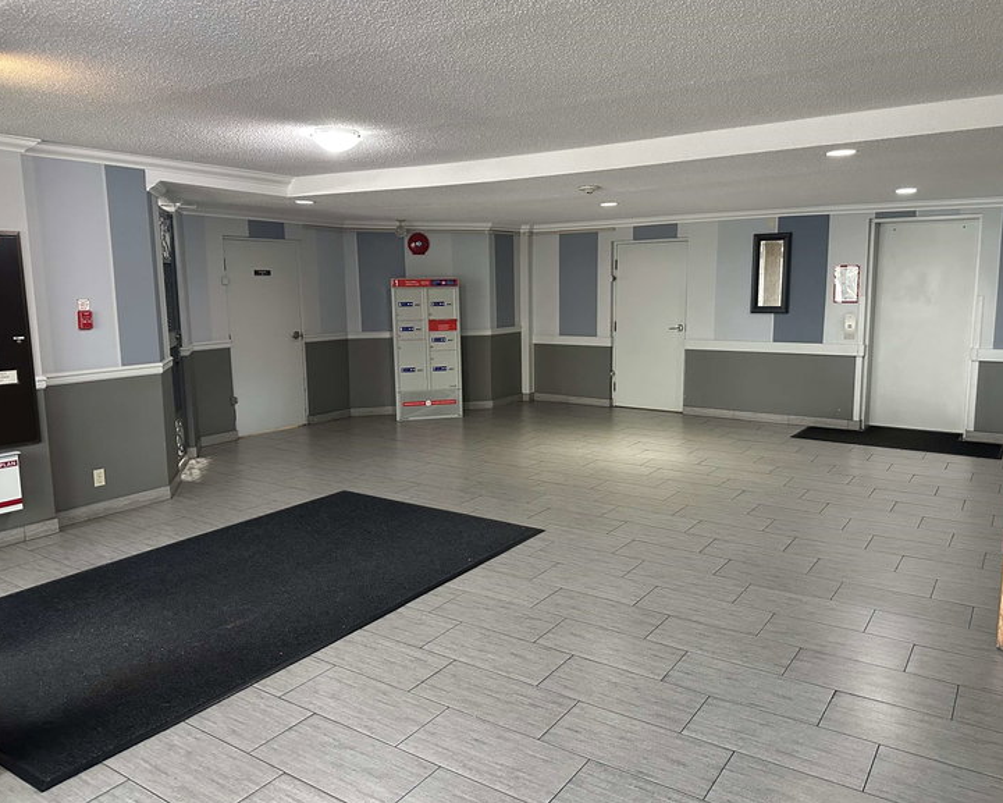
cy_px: 390
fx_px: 772
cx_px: 529
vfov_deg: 54.9
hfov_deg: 66.0
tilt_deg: -7.6
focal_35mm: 26
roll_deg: +0.4
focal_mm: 6.86
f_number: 1.78
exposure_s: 1/60
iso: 640
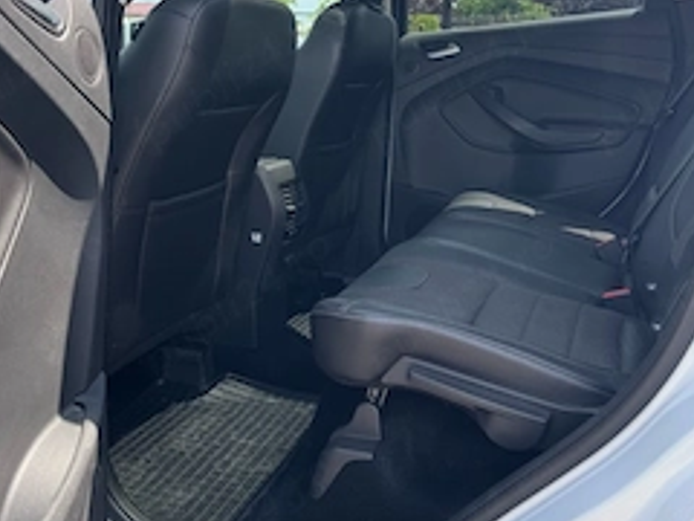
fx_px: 802
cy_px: 113
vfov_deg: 35.0
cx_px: 295
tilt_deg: -4.5
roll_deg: -1.4
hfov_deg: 46.6
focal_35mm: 40
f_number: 1.78
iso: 80
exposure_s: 1/832
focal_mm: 6.76
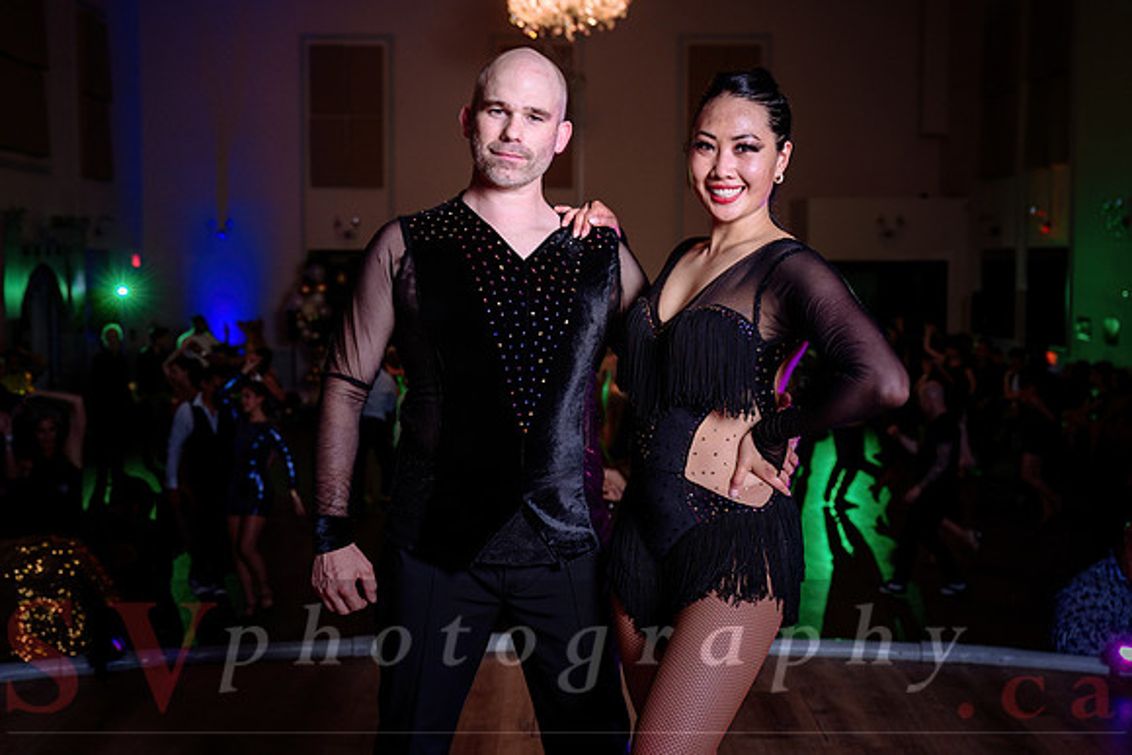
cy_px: 342
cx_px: 514
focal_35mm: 44
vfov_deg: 30.7
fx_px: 1376
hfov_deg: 44.7
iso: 500
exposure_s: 1/80
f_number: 4
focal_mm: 40
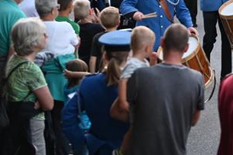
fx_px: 1520
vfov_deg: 5.8
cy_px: -47
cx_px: 381
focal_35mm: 235
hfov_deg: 8.5
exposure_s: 1/250
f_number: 2.8
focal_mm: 70
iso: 720
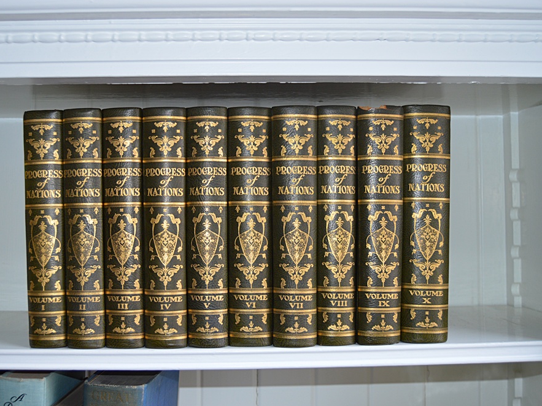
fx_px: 588
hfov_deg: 49.4
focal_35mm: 38
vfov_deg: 38.1
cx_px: 244
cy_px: 203
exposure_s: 1/80
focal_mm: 23
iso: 400
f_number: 4
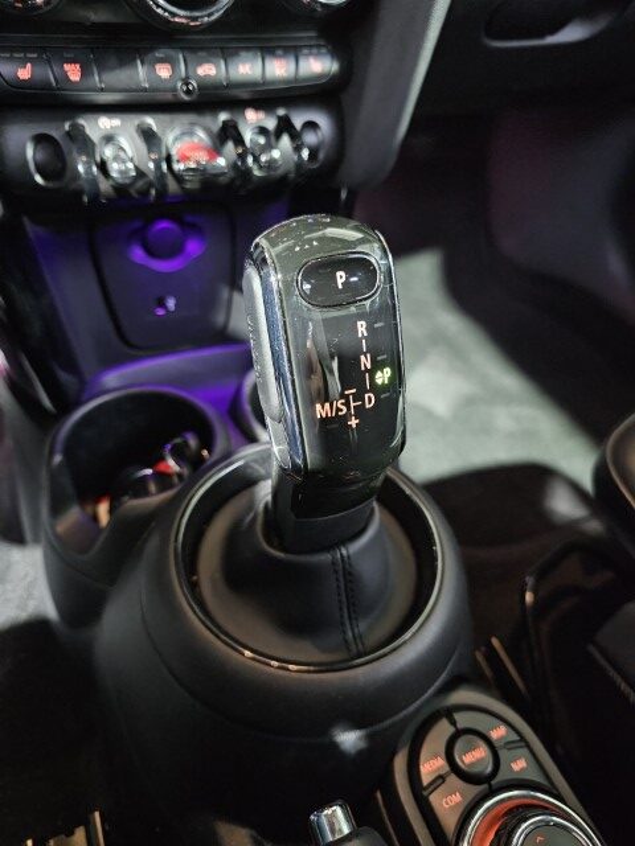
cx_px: 318
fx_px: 563
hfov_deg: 58.9
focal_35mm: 23
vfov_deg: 73.9
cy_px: 423
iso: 1600
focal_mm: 6.3
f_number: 1.7
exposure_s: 1/20
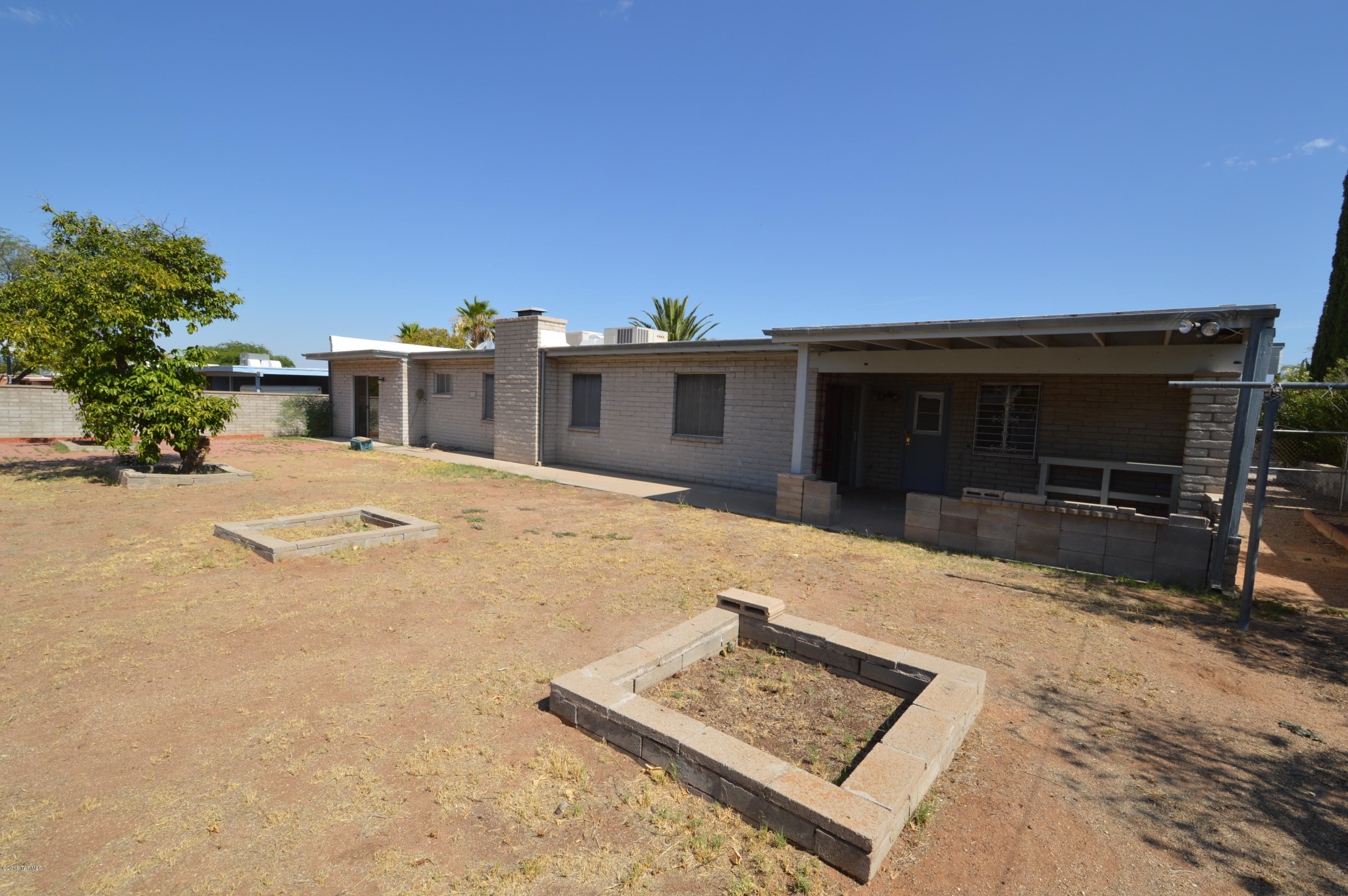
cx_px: 674
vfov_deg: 77.2
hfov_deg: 100.4
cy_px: 448
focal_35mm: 15
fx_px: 561
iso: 100
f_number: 9
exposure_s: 1/200
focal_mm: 10
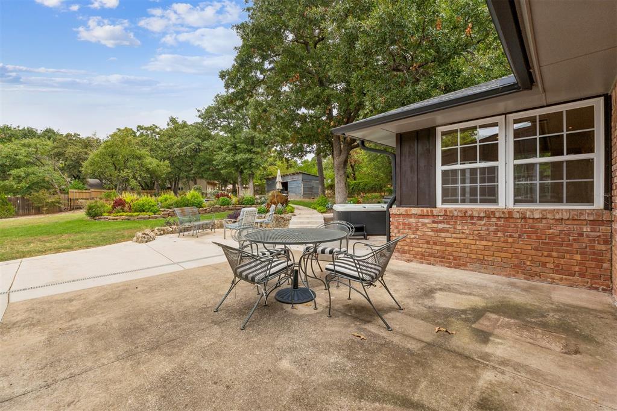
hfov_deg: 100.4
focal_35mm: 15
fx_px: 257
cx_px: 308
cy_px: 206
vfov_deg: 77.3
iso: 200
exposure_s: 1/320
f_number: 8
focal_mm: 10
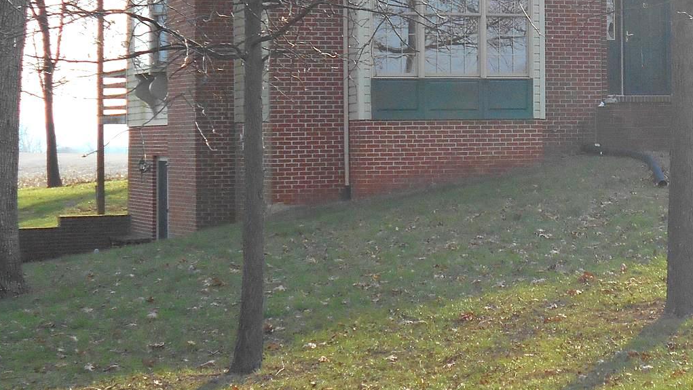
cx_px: 587
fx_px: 1967
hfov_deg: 19.7
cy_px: 80
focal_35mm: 107
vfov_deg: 11.3
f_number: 4.5
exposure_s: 1/250
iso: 80
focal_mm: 8.8
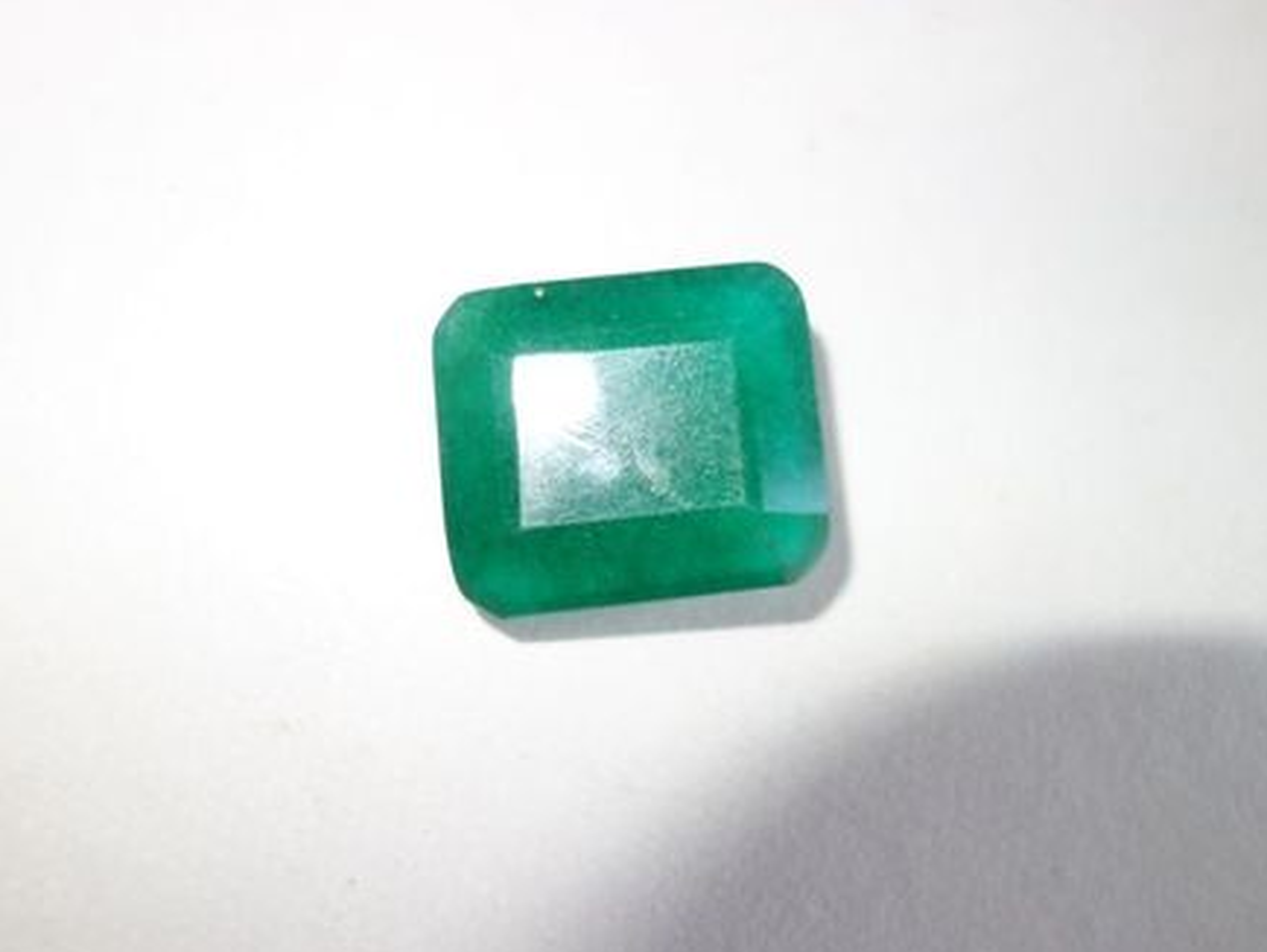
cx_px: 657
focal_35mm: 31
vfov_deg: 45.5
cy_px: 475
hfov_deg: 58.3
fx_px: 1135
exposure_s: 1/100
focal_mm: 10.4
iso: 125
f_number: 2
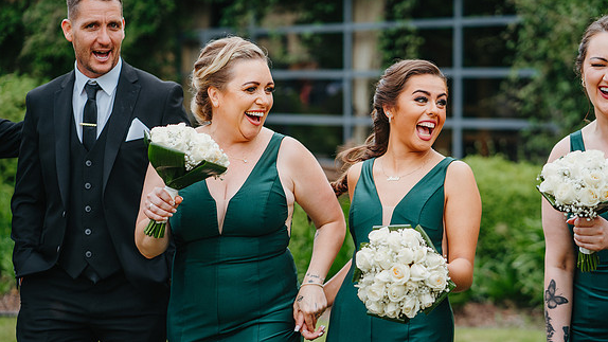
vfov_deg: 13.4
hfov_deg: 23.7
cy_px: 203
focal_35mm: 90
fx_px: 1451
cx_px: 304
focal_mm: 85
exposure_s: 1/640
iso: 125
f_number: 2.8
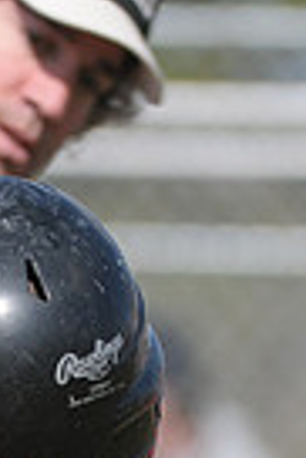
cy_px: 645
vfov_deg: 1.5
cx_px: 44
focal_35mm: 1338
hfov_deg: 1.0
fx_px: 17015
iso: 400
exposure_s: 1/3200
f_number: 4
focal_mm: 210
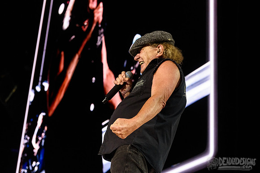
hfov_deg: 25.4
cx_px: 148
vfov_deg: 17.1
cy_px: 86
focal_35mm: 80
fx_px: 577
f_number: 4
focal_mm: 70
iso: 2500
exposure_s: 1/500
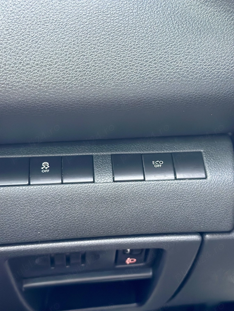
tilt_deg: -27.9
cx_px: 117
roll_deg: -1.1
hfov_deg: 30.3
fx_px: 433
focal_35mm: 48
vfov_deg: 39.7
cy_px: 156
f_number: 1.78
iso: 400
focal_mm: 6.86
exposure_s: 1/57
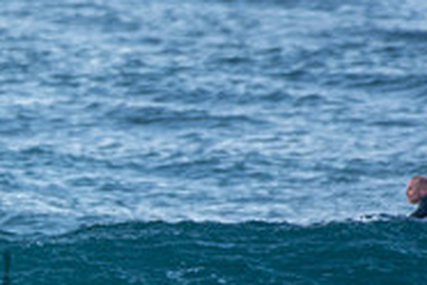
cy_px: 240
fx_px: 27682
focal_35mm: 2334
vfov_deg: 0.6
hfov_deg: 0.9
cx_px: -232
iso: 500
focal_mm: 500
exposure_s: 1/400
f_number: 5.6
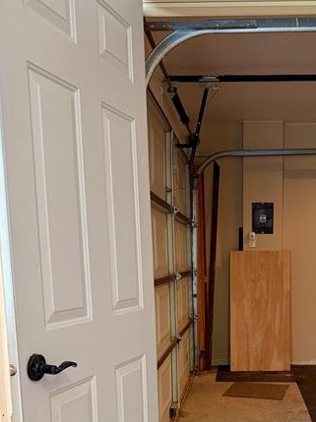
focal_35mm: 43
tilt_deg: -7.5
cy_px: 337
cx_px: 241
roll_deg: +0.2
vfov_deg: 42.0
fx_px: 524
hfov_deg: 32.8
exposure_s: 1/60
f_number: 1.78
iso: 320
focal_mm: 6.76
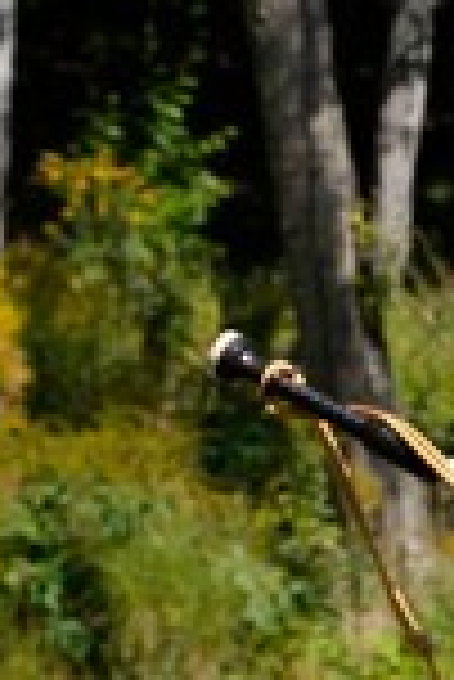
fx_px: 13475
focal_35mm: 714
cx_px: 859
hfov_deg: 1.9
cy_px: 842
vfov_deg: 2.9
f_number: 14
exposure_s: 1/250
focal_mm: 180
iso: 400
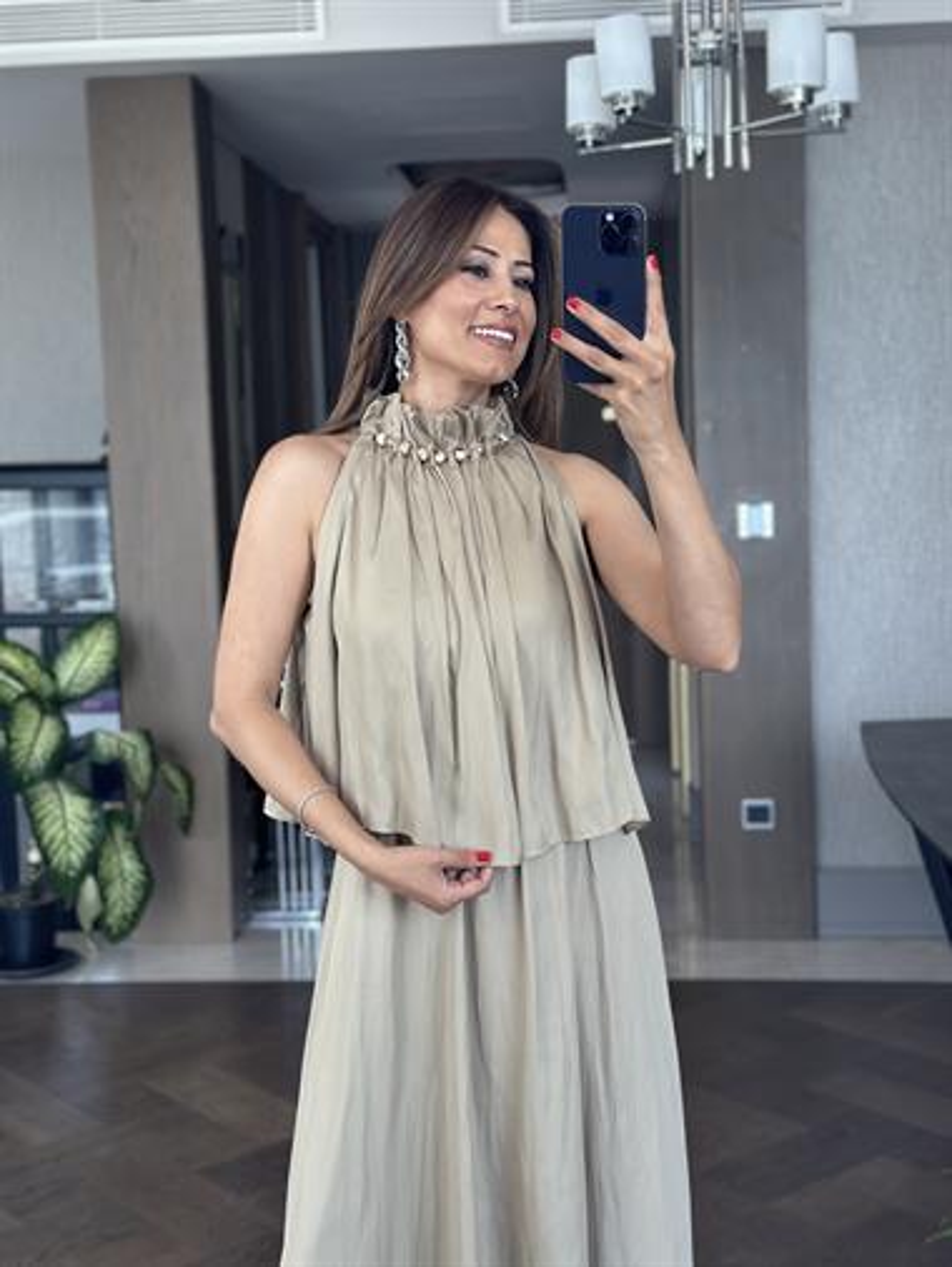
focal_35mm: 48
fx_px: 1759
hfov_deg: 30.3
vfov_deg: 39.6
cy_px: 634
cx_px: 476
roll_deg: +2.2
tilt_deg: -18.2
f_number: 1.78
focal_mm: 6.86
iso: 125
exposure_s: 1/153
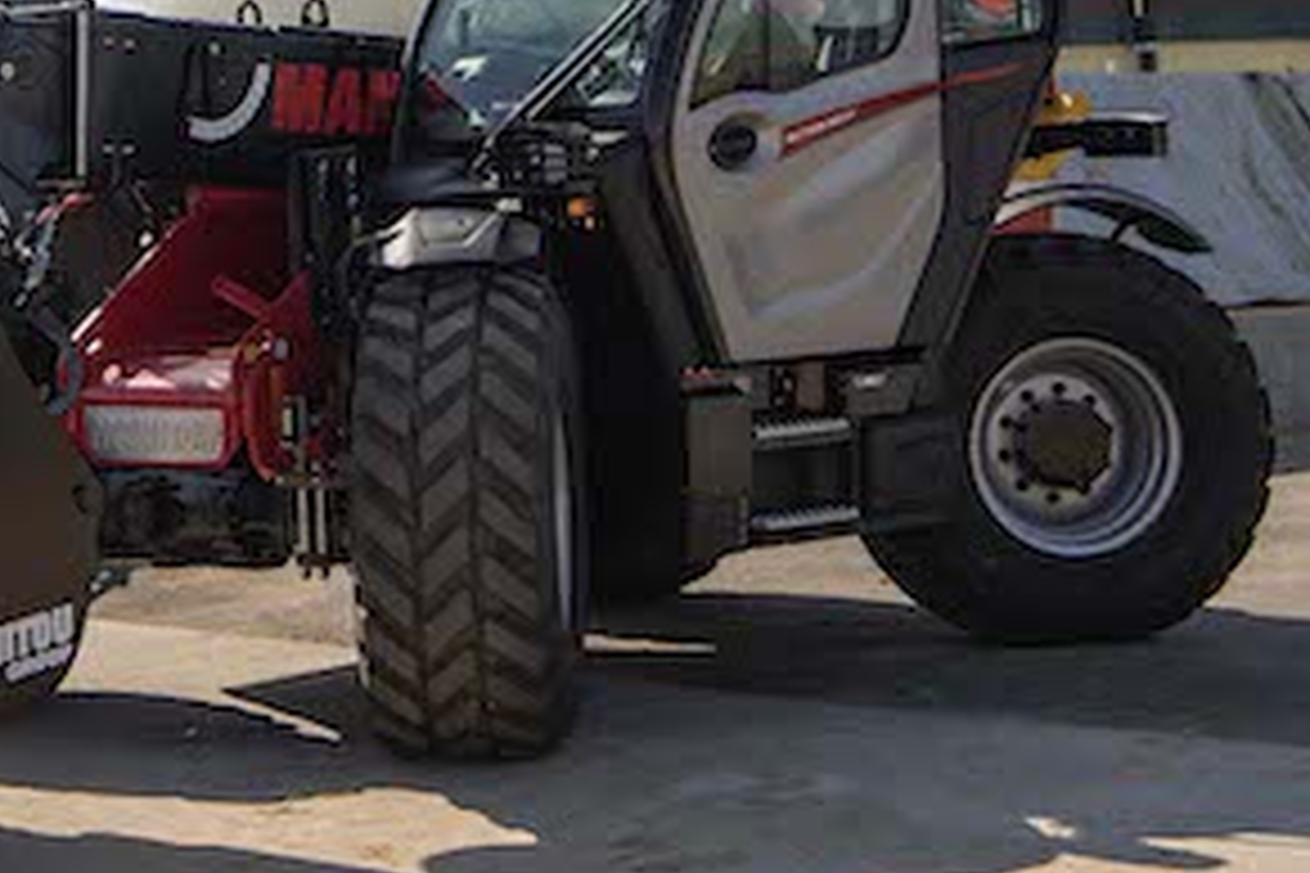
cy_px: 32
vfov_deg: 11.2
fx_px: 4403
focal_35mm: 121
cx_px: 104
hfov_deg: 16.7
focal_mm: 44
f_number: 4
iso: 64
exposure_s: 1/500
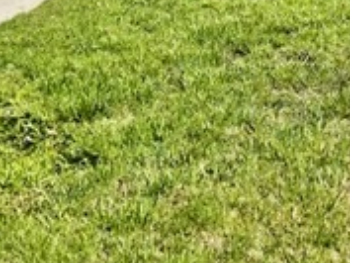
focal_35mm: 98
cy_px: -129
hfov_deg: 19.4
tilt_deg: +0.1
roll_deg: +1.7
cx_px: 353
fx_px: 992
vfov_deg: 14.2
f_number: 1.5
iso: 50
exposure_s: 1/2513
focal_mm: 5.7
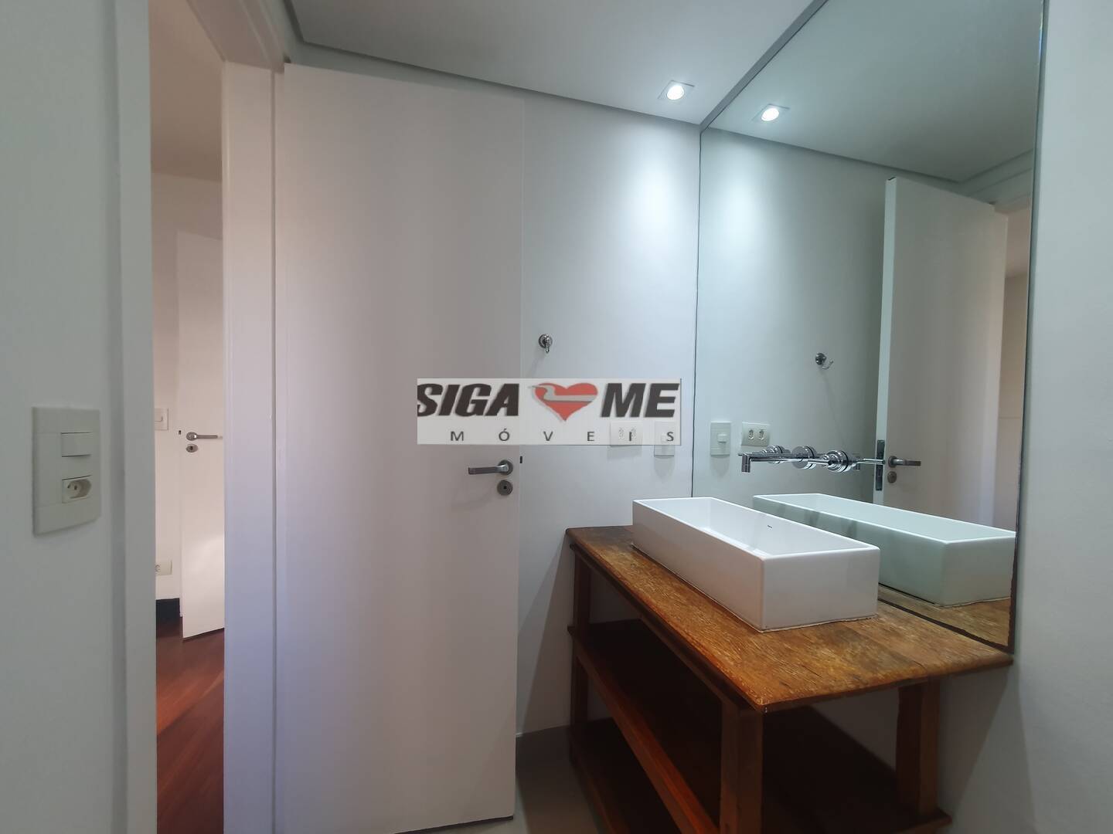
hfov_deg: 106.2
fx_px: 418
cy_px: 417
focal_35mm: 13
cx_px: 556
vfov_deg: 89.9
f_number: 2.2
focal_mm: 1.8
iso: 100
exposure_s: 1/60
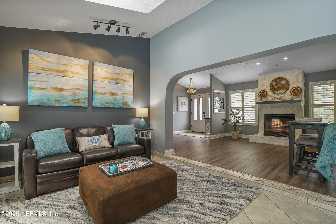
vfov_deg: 73.8
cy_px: 112
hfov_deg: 96.7
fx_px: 149
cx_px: 168
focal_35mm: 16
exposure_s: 1/2.5
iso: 100
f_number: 9
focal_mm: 16
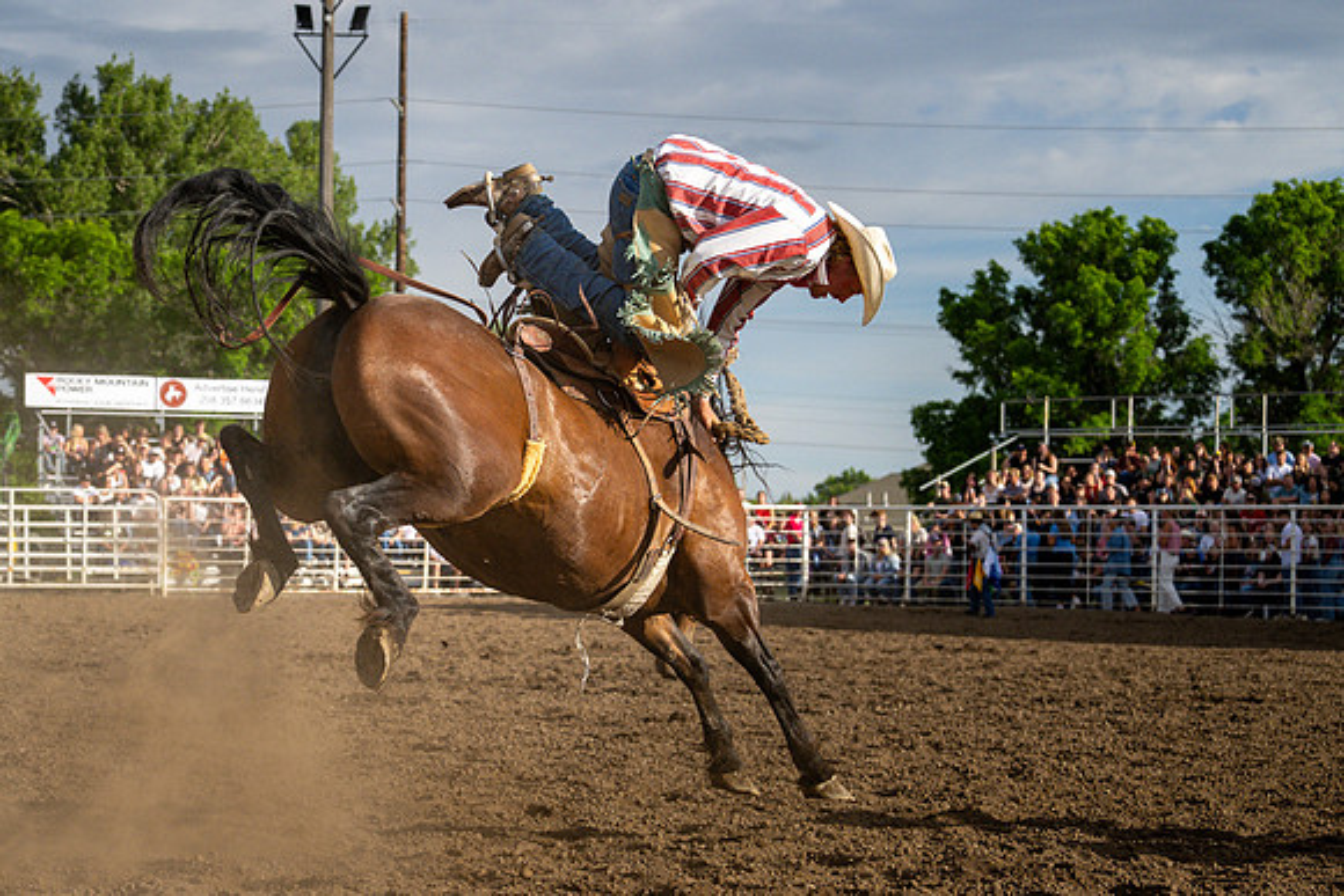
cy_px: 460
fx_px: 2869
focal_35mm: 77
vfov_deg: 17.8
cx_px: 539
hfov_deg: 26.3
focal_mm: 57
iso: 800
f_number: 3.5
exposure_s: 1/10000
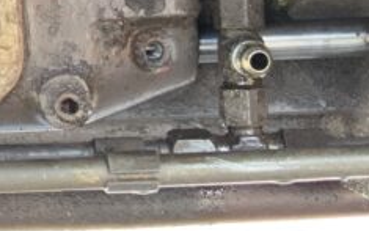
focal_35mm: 134
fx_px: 1348
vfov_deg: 9.6
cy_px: -83
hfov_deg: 14.3
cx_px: -228
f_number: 1.8
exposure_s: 1/60
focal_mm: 3
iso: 80
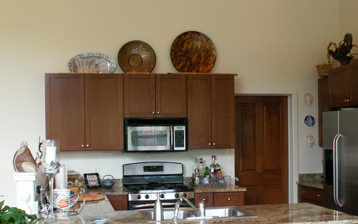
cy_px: 142
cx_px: 173
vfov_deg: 25.3
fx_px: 498
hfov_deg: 39.6
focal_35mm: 51
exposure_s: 1/20
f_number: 2.8
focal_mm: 7.23
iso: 160
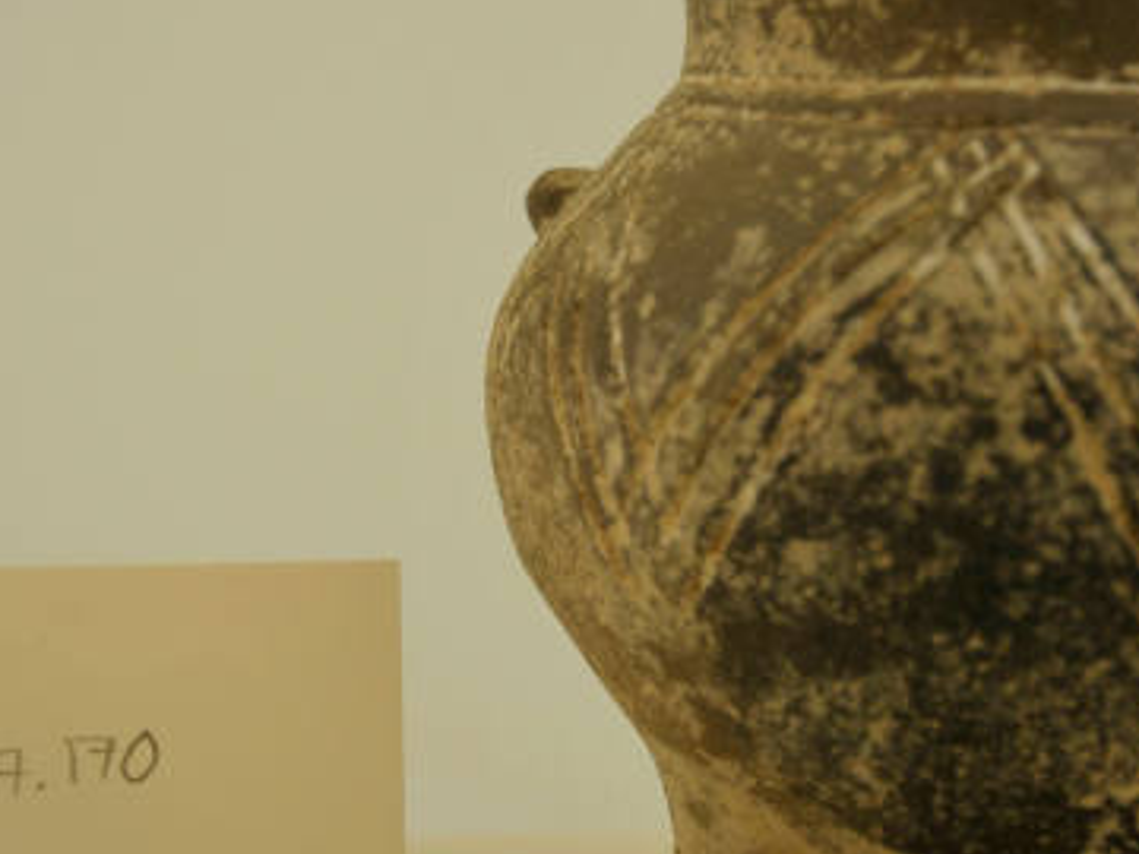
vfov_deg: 10.3
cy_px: 378
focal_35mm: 144
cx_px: 554
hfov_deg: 13.7
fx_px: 4740
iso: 200
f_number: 4.8
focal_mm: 45
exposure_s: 1/50
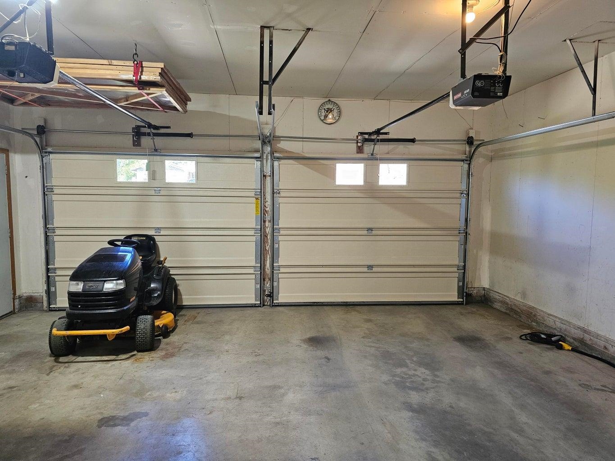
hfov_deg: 73.9
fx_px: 409
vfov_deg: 58.9
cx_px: 308
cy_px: 230
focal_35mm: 23
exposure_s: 1/120
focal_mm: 6.3
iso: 320
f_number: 1.7
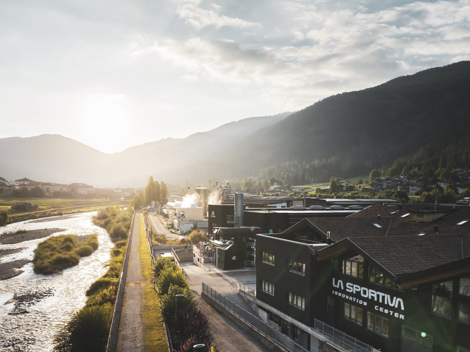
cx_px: 265
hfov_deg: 55.2
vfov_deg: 42.4
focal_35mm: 33
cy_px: 229
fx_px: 448
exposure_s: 1/2000
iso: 100
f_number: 2.8
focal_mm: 12.29
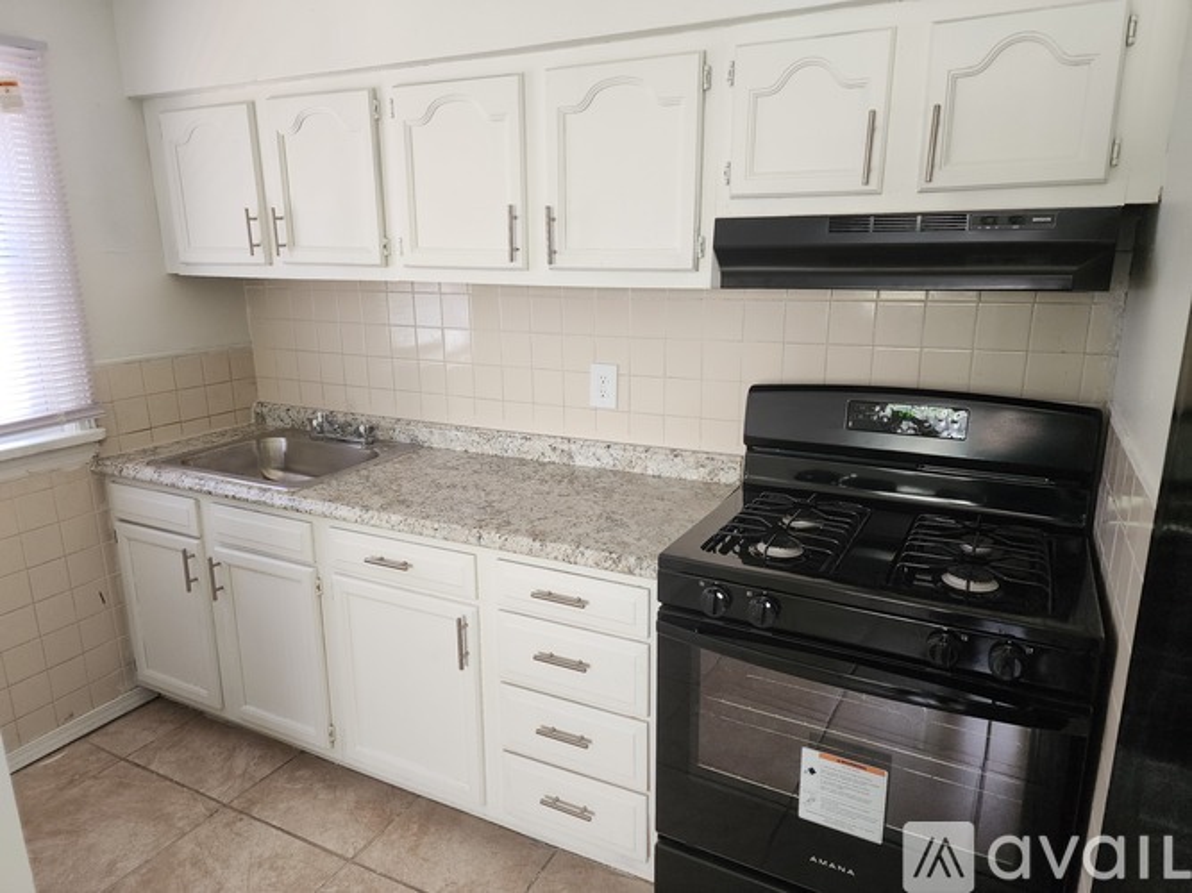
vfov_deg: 58.9
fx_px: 792
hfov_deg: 73.9
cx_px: 596
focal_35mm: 23
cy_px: 446
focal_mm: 6.4
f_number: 1.8
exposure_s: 1/120
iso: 200
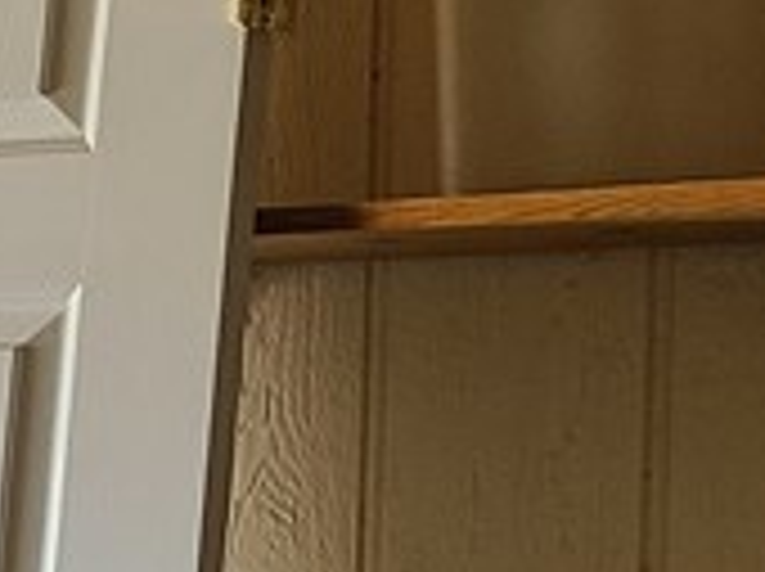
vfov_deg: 9.4
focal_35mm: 157
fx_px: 3465
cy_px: 554
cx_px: -1112
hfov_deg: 10.7
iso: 160
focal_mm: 5.4
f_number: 1.8
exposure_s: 1/59
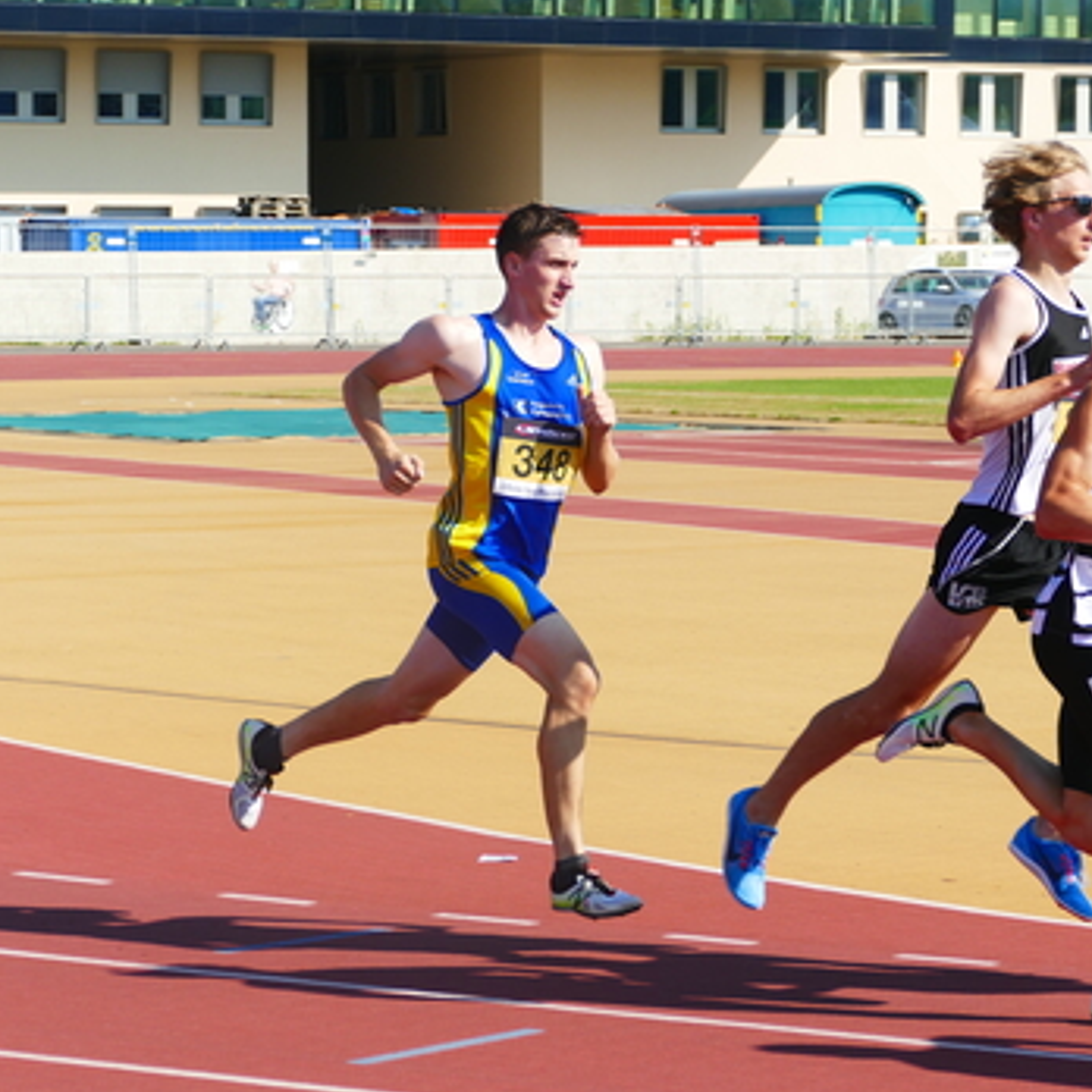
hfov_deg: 10.8
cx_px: 715
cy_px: 549
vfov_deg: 10.9
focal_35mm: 161
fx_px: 5746
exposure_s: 1/1000
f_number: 3.9
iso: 125
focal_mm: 44.41
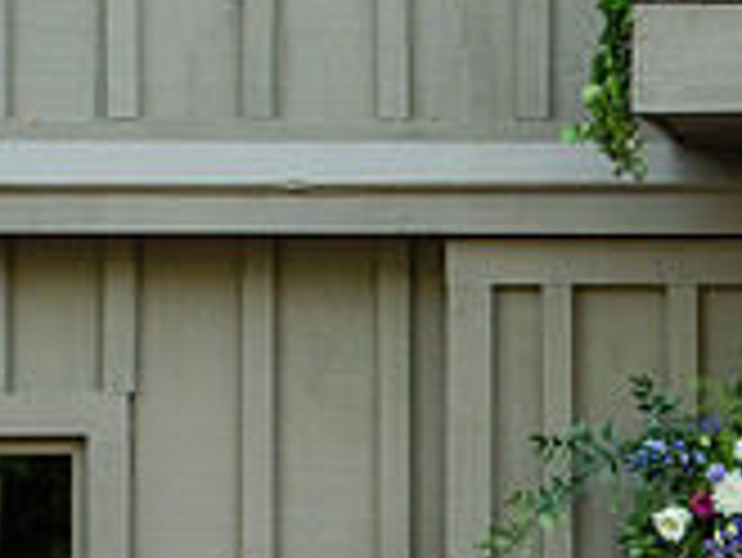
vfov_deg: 5.3
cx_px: 980
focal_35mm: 277
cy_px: 806
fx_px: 5942
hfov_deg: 7.1
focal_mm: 78
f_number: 3.5
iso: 400
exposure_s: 1/200
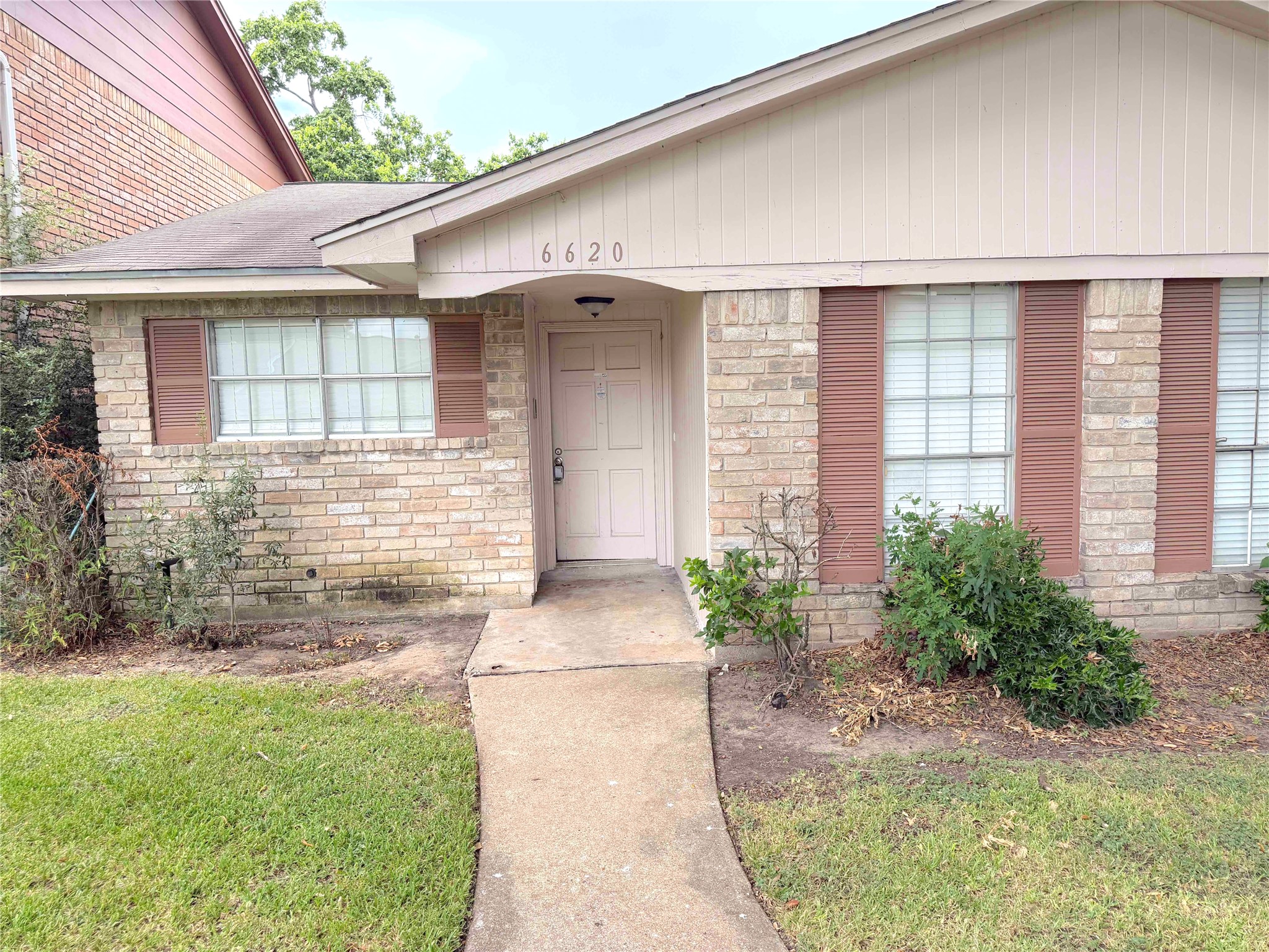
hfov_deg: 71.6
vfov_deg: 56.8
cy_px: 476
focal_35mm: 24
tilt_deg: -4.7
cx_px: 634
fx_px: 880
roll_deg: +1.8
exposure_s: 1/735
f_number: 1.78
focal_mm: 6.76
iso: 100
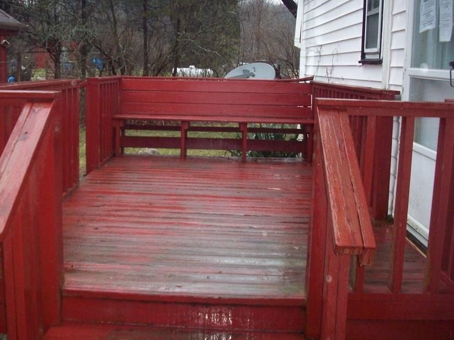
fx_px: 603
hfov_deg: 41.1
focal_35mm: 46
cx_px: 185
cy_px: 141
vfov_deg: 31.5
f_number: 2.8
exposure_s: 1/45
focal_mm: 6.2
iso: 200
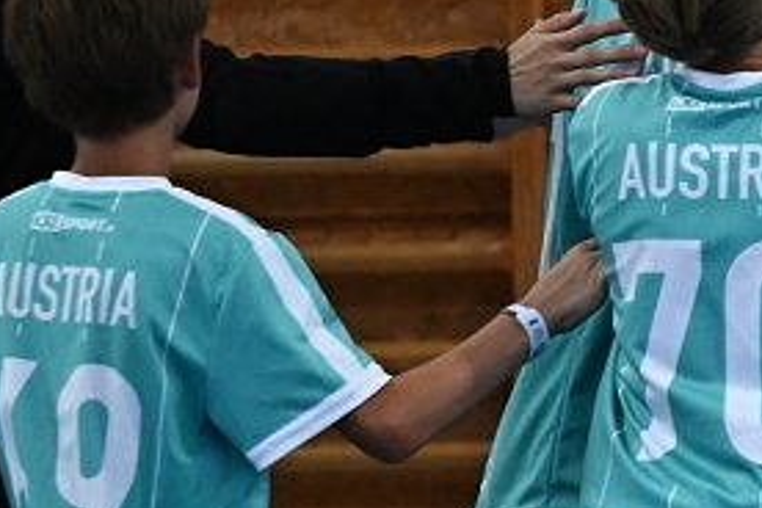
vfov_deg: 1.8
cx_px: 1938
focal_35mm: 764
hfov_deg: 2.7
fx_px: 16170
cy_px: 381
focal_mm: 130
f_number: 2.8
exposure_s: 1/800
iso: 2500
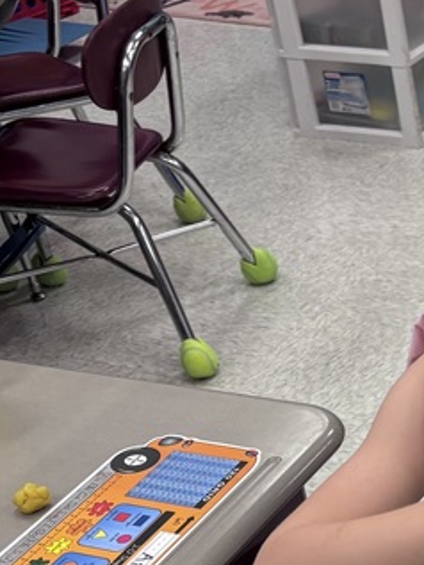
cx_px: 673
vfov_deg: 22.4
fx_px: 1371
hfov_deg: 15.8
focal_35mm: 84
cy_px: 560
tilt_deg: -37.5
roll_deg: +0.4
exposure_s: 1/120
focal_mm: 5.96
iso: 100
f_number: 1.6
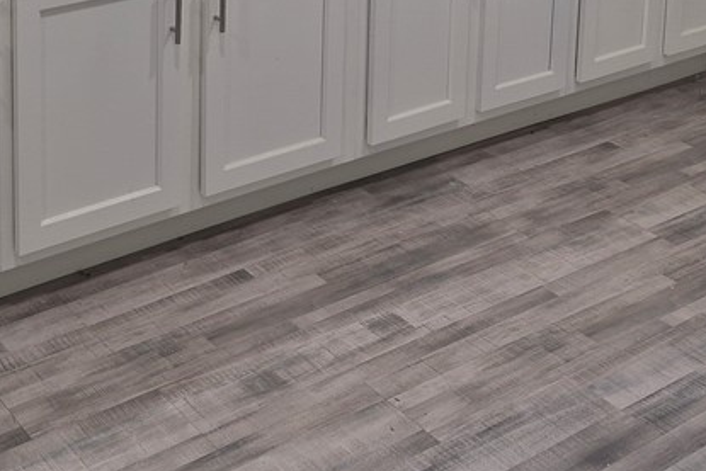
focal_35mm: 59
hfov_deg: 32.8
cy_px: -173
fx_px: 1157
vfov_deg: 20.6
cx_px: 122
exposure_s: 1/120
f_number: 1.8
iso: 100
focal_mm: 5.4
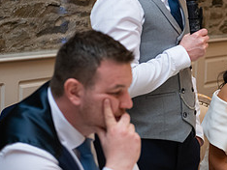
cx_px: 202
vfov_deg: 9.5
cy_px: 49
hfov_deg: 12.5
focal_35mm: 157
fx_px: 1031
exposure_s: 1/160
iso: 800
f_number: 3.5
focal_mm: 66
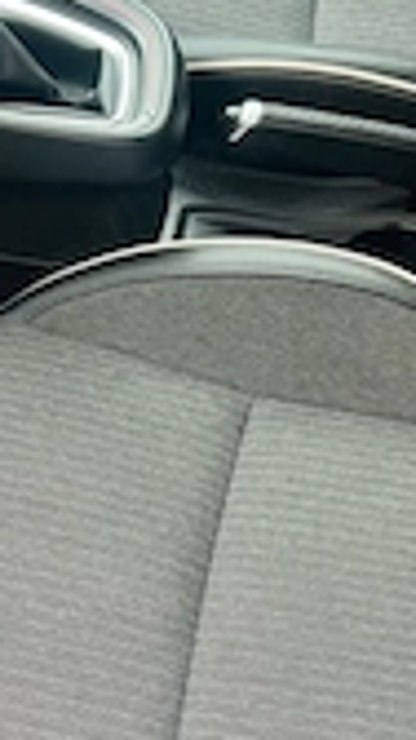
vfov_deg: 30.4
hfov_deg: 17.7
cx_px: 279
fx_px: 1333
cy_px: 576
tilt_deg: -55.8
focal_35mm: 68
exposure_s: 1/121
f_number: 1.5
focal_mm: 5.7
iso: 64
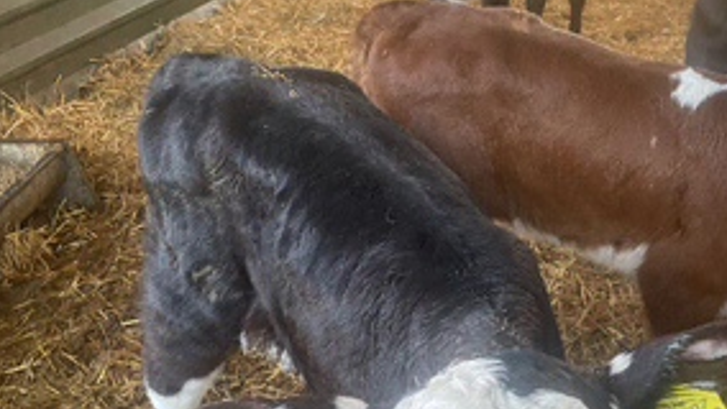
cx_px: 572
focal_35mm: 47
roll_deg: -5.0
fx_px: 906
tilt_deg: -33.7
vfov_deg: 25.4
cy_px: 229
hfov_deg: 42.0
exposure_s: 1/121
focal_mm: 4.2
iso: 80
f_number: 1.6
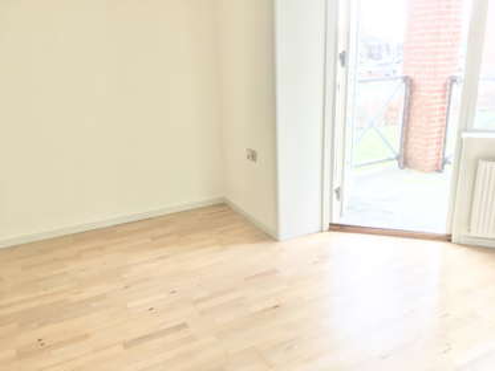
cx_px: 248
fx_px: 415
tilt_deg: -17.3
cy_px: 186
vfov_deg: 48.3
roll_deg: +1.7
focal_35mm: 29
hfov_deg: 61.6
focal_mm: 4.15
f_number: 2.2
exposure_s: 1/33
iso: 50
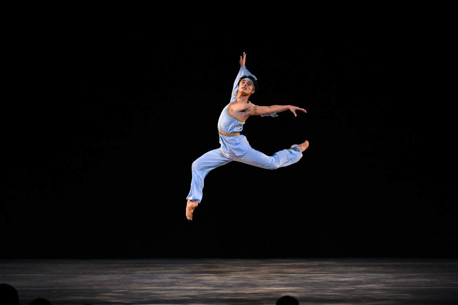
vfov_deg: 11.4
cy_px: 152
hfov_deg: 17.1
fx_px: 1527
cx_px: 229
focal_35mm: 120
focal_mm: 120
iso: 5000
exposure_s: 1/1250
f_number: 2.8
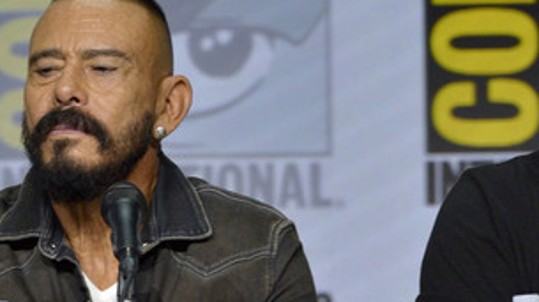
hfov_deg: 3.2
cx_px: 147
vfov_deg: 1.8
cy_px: 219
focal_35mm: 681
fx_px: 9725
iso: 1600
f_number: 6.3
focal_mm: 440
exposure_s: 1/250
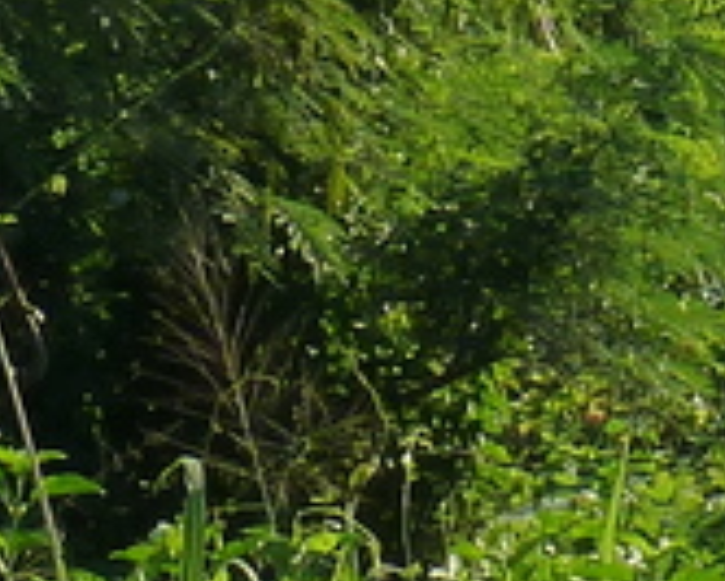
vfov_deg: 5.3
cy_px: -996
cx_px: 887
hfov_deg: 6.8
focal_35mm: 282
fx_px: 6054
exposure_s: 1/400
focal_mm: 6.5
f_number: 4.5
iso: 125
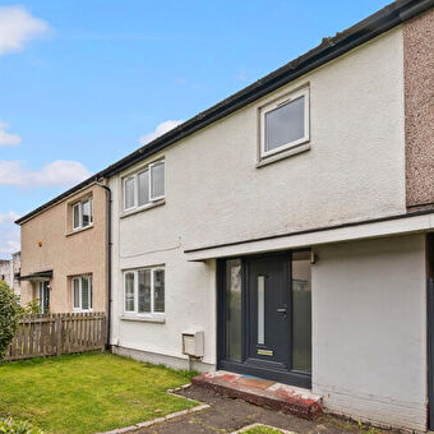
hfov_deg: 71.3
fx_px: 298
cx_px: 172
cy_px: 295
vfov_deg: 69.7
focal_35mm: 21
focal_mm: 12
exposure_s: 1/400
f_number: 7.1
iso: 1000
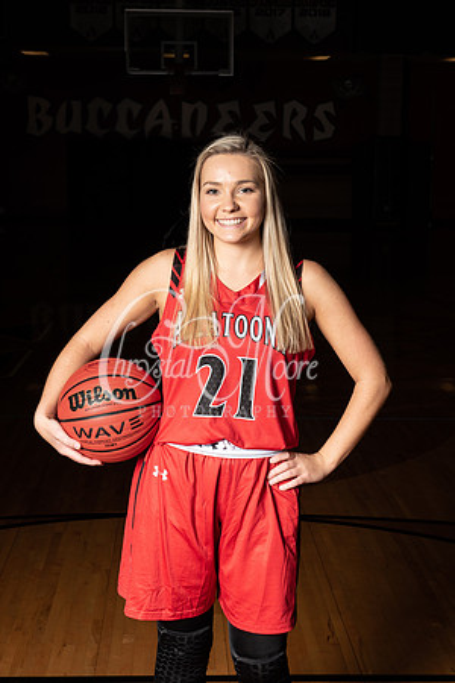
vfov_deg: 28.8
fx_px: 1327
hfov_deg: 19.5
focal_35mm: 70
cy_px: 342
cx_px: 228
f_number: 14
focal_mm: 70
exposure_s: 1/200
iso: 320
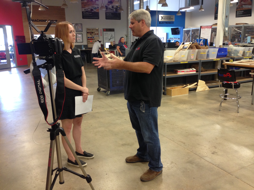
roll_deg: +1.3
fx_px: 242
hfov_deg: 55.4
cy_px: 95
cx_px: 127
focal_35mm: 33
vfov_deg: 42.9
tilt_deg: -13.5
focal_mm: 4.12
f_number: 2.4
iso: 100
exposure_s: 1/20
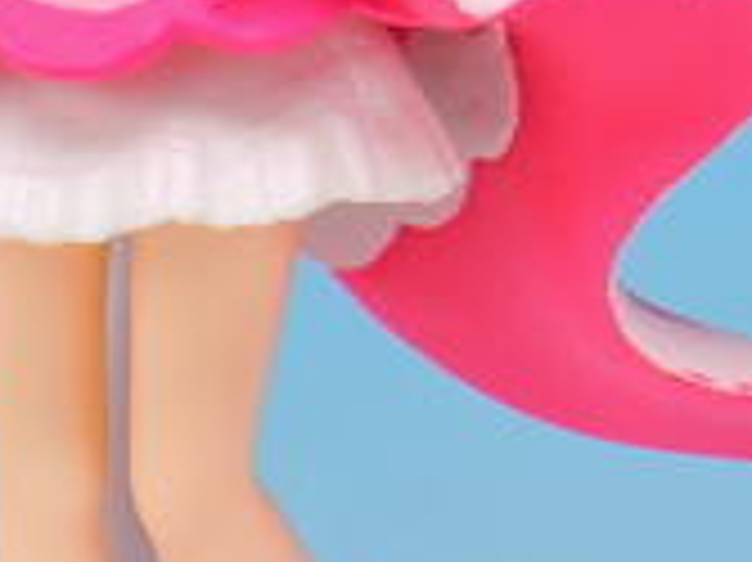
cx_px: 802
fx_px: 9378
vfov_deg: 3.4
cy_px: -418
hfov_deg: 4.6
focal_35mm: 432
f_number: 7.1
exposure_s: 1/2
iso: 80
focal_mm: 25.5
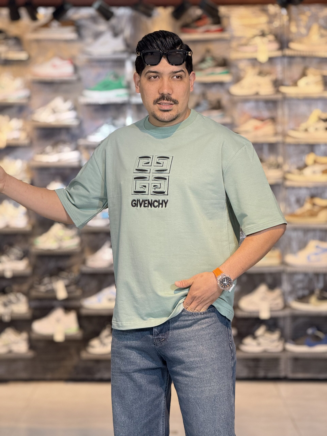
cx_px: 164
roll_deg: +0.4
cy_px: 218
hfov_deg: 12.3
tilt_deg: -1.8
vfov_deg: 16.4
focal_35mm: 120
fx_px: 1511
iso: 250
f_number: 2.8
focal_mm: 15.66
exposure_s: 1/100
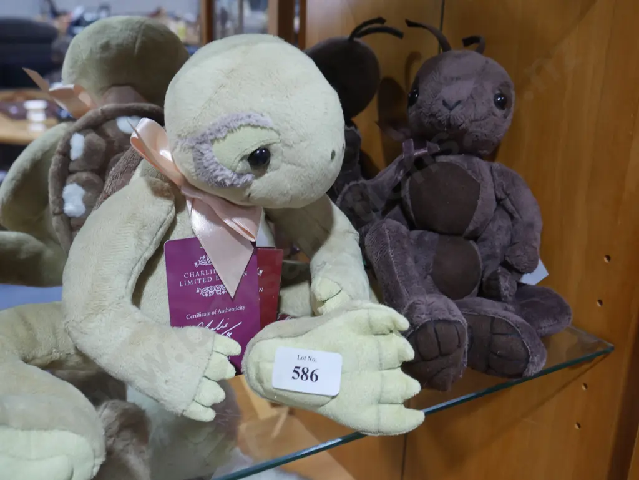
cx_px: 320
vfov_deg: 36.0
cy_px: 240
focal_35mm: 40
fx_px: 739
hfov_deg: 46.8
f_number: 4.4
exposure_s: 1/60
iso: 640
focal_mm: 20
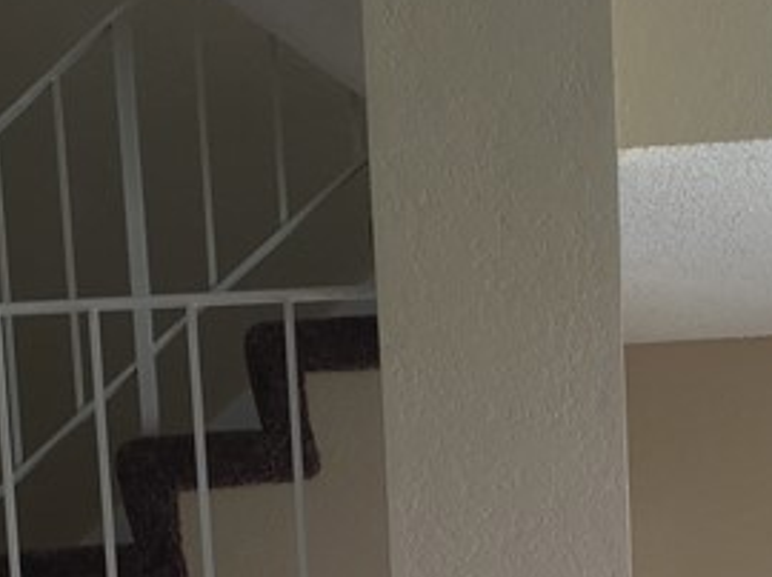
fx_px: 2451
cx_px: 538
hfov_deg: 17.8
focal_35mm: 110
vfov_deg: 12.4
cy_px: 1011
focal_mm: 4.15
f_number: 2.2
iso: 25
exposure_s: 1/30
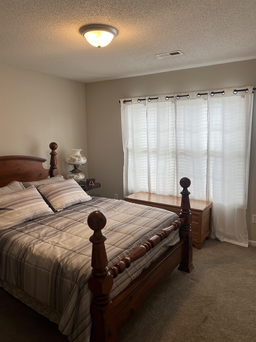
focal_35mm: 26
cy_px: 171
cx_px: 128
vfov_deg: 67.3
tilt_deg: -7.8
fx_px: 256
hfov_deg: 53.1
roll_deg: +0.2
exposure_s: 1/120
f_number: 1.5
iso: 50
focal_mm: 5.7
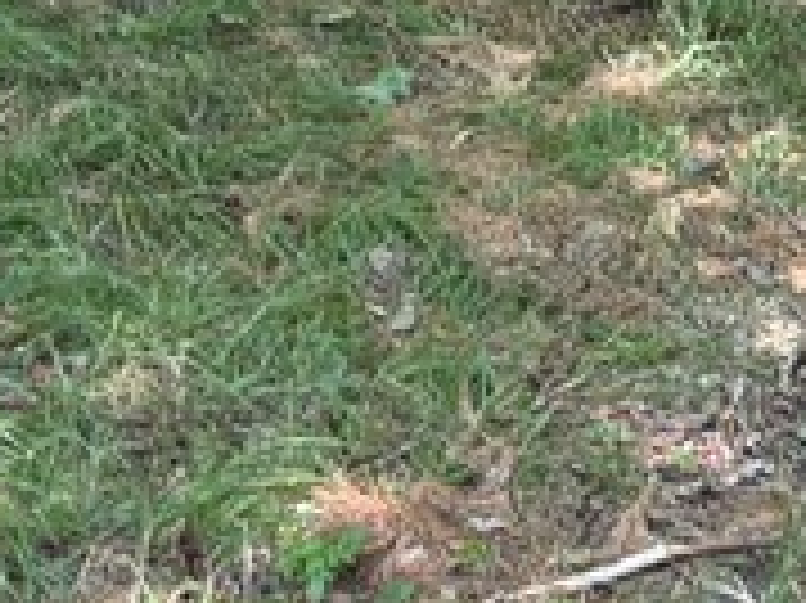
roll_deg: -0.9
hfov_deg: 13.3
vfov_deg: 8.7
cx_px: 446
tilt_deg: -6.3
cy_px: -1030
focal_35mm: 149
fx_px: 3467
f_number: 1.6
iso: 125
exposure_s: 1/115
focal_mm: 5.96
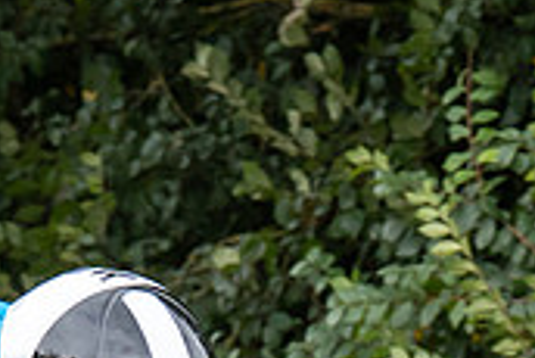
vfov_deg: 2.0
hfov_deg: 3.0
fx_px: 10367
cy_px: 647
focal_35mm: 697
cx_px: -88
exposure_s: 1/1000
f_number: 4.5
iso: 640
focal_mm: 85
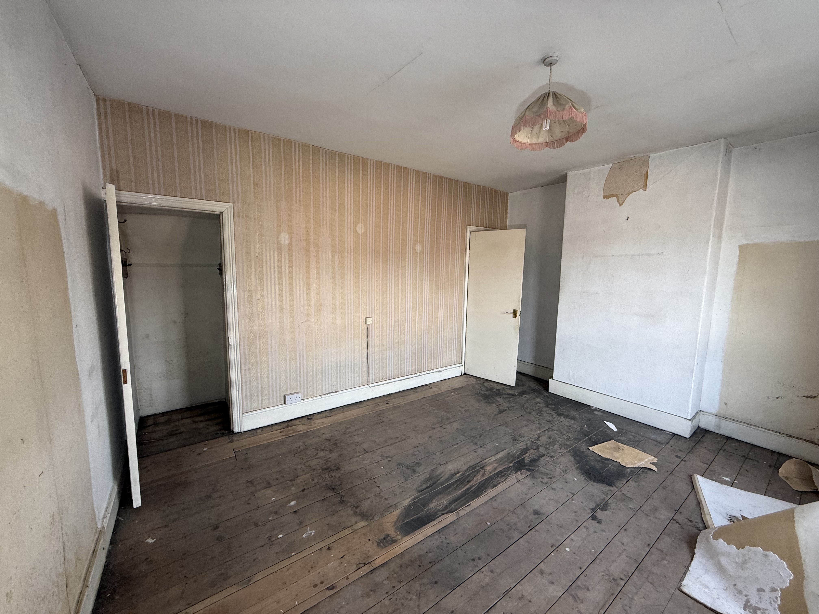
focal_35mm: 14
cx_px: 410
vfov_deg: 85.7
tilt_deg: -4.9
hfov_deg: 102.1
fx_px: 331
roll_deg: -1.0
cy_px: 307
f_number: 2.2
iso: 125
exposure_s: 1/99
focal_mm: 2.22
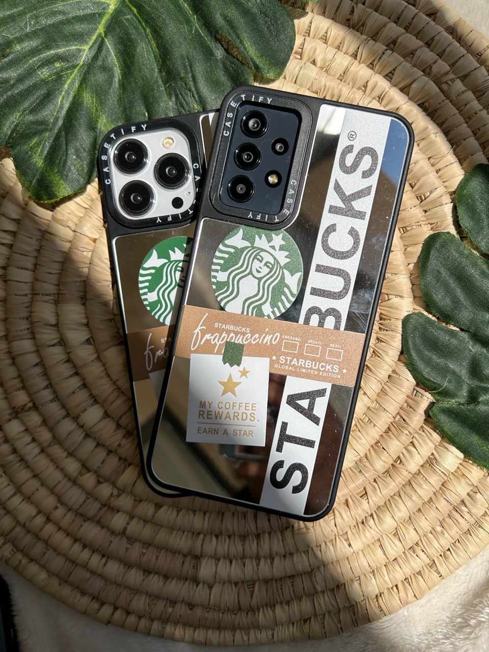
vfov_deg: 67.3
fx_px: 490
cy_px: 326
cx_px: 244
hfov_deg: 53.1
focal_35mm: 26
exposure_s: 1/9434
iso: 50
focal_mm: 5.7
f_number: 1.5
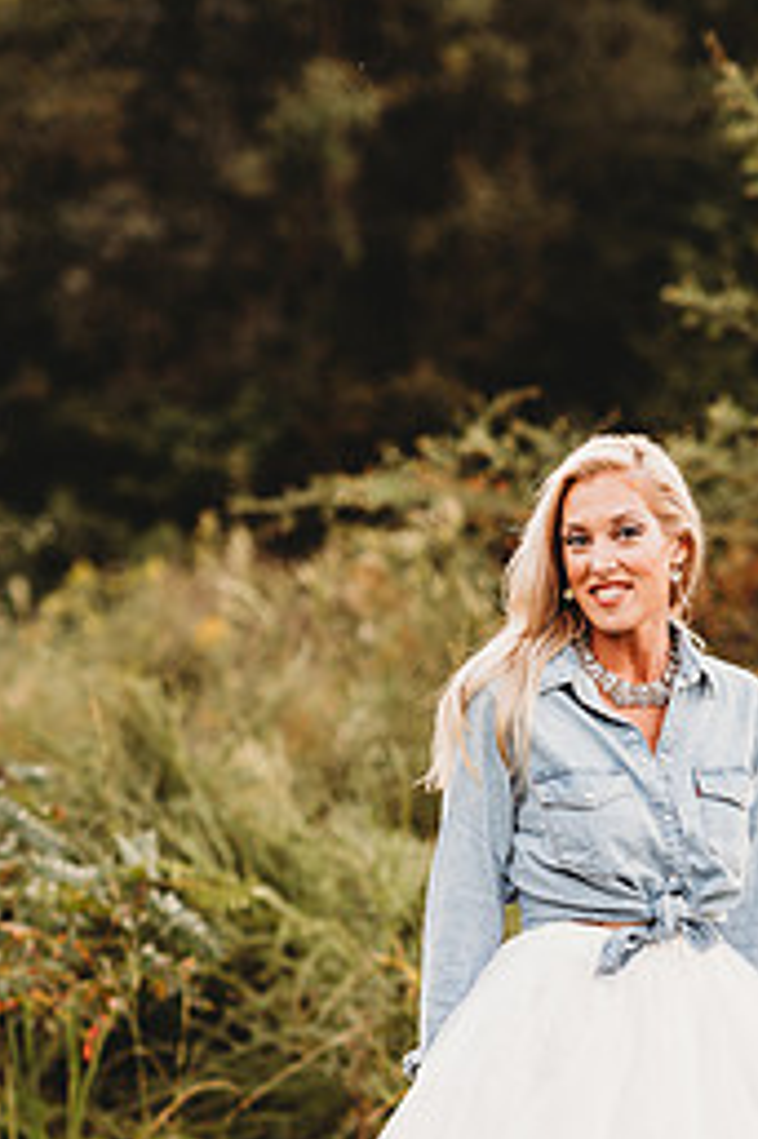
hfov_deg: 9.2
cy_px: 913
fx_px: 4712
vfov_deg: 13.7
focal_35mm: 149
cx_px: 647
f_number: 2.2
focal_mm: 85
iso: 125
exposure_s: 1/125
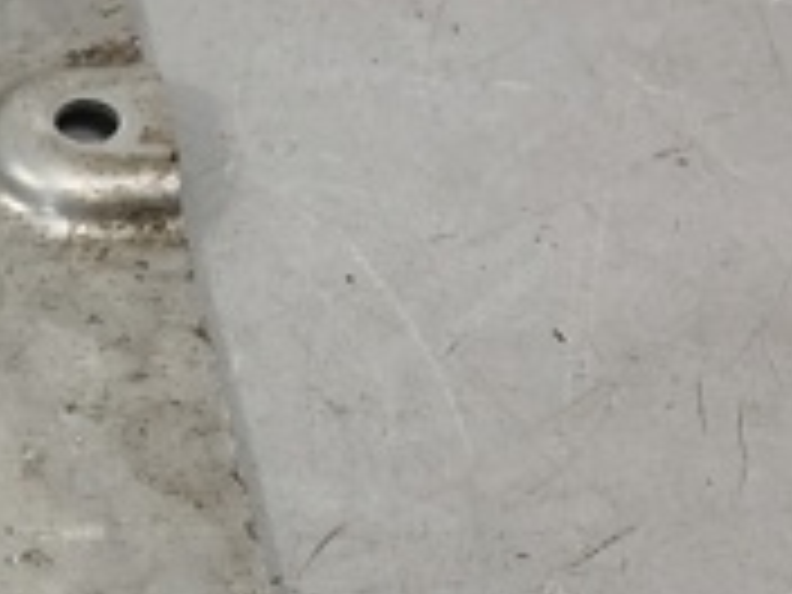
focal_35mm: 102
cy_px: 418
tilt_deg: -49.3
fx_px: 2334
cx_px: -342
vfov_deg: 14.5
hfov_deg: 17.6
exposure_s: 1/33
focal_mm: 4
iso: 25
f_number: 1.8
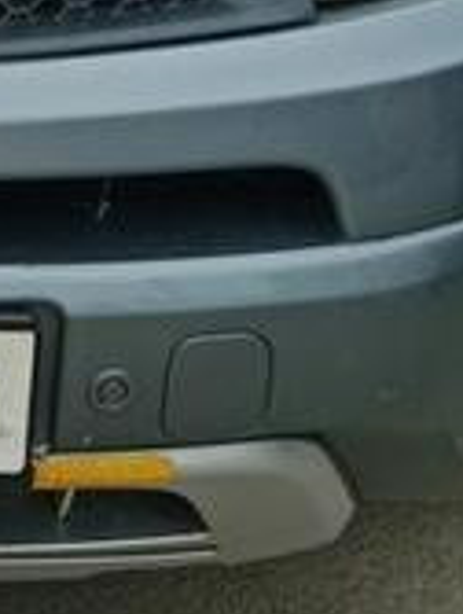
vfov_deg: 13.3
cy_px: -436
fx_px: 2398
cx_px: -378
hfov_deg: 10.4
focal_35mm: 135
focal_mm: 4.05
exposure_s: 1/152
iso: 100
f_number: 1.8
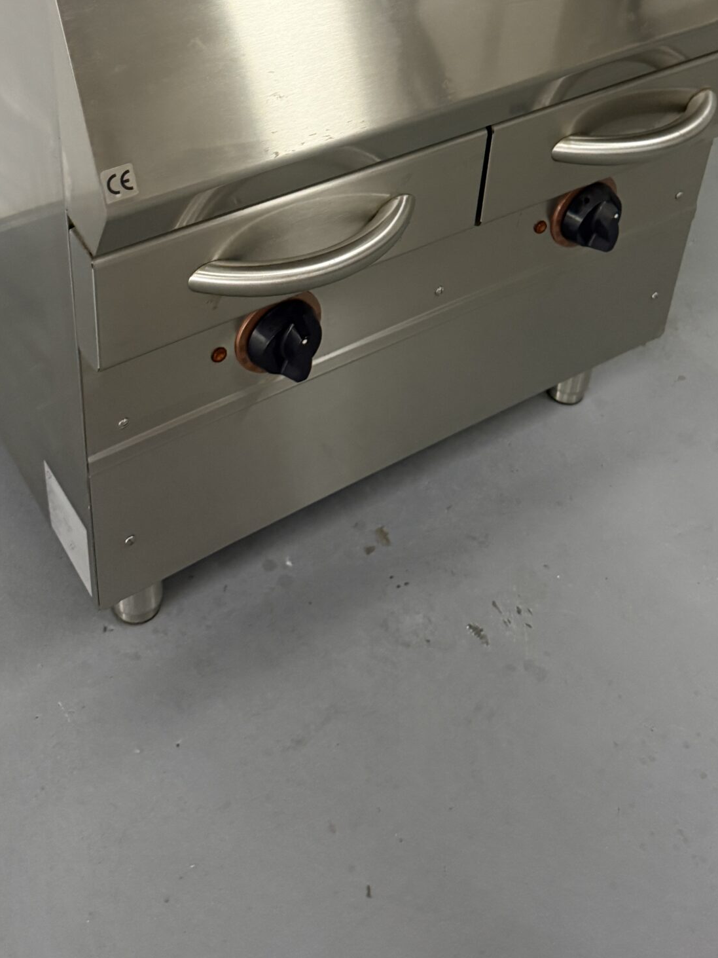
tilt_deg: -30.6
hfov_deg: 34.3
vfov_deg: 41.7
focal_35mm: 42
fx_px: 1162
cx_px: 334
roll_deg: -2.9
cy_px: 120
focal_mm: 6.76
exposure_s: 1/50
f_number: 1.78
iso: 500
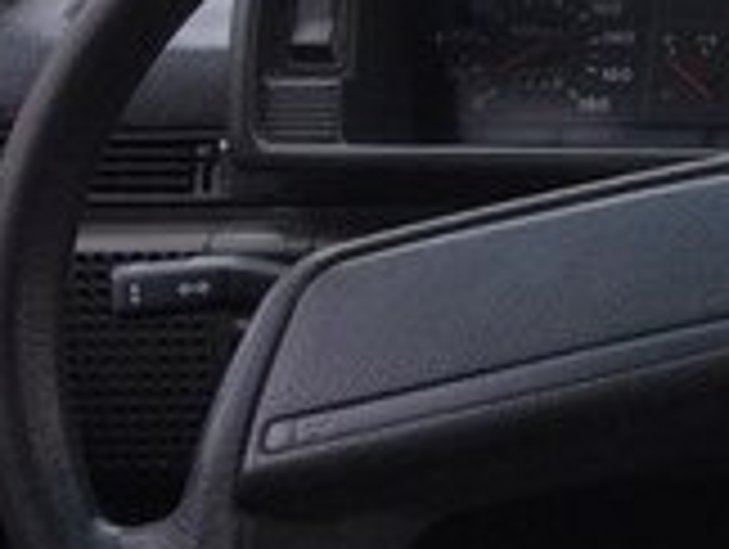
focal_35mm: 118
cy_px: 137
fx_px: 2489
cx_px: 1328
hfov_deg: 14.6
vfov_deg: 12.6
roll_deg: -0.6
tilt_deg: -13.3
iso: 50
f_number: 2.2
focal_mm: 4.15
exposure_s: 1/100
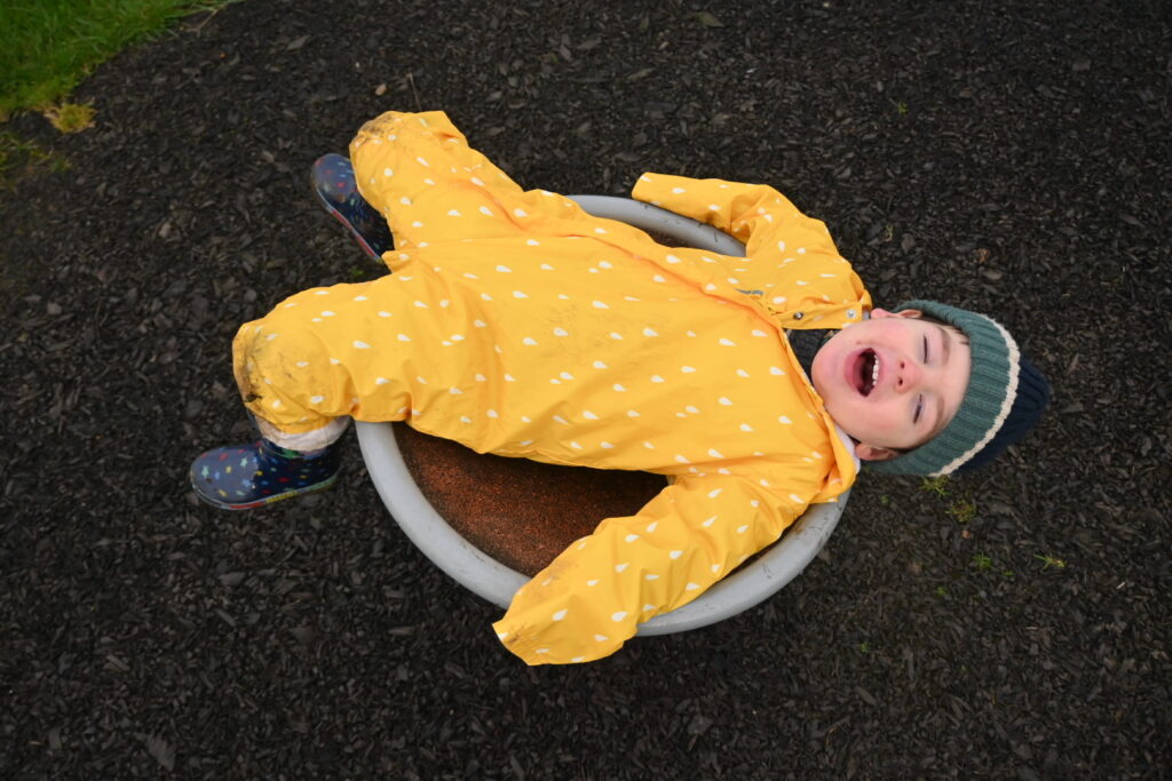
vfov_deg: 40.0
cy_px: 390
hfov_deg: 57.2
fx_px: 1074
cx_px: 586
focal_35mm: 33
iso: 1000
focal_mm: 22
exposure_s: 1/1000
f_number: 4
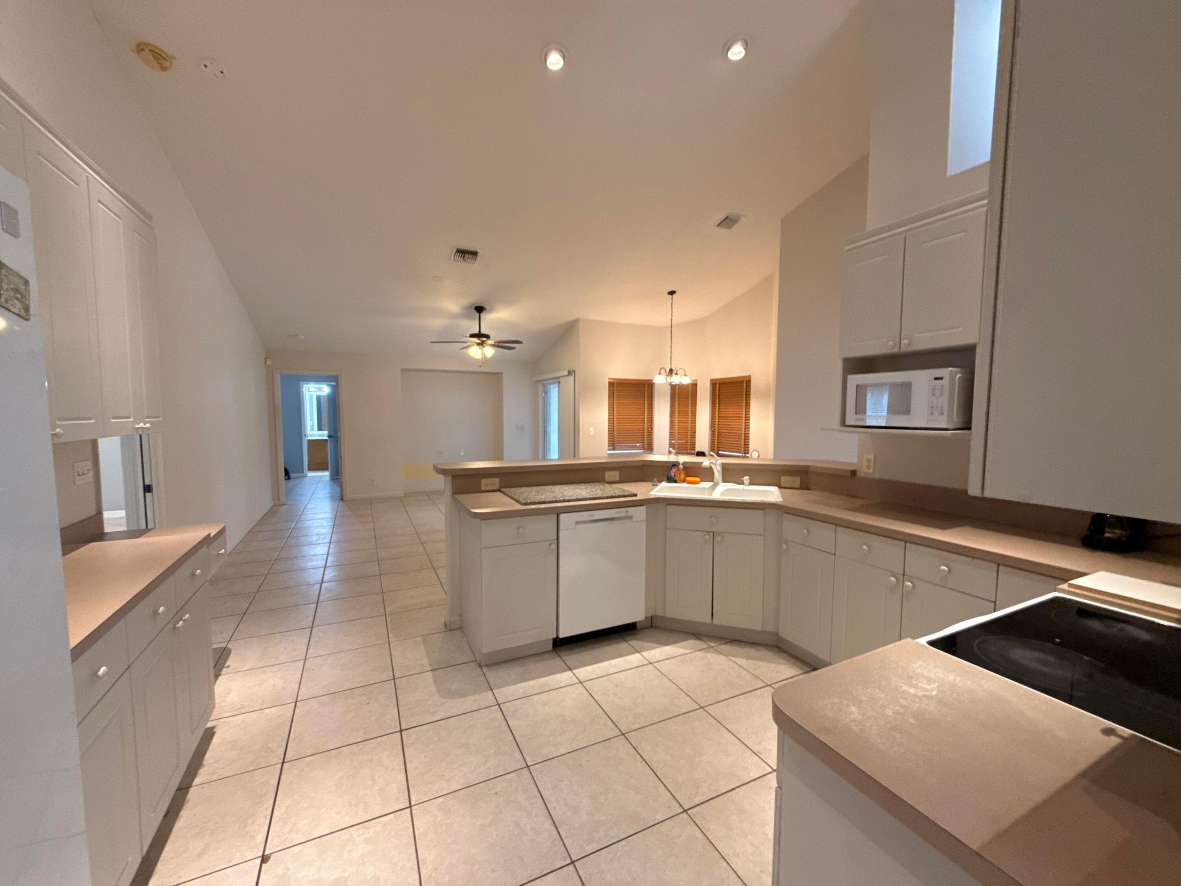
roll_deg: +0.7
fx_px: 478
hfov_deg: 102.1
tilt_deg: -2.3
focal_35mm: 14
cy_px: 443
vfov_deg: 85.7
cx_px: 590
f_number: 2.2
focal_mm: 2.22
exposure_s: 1/120
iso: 500
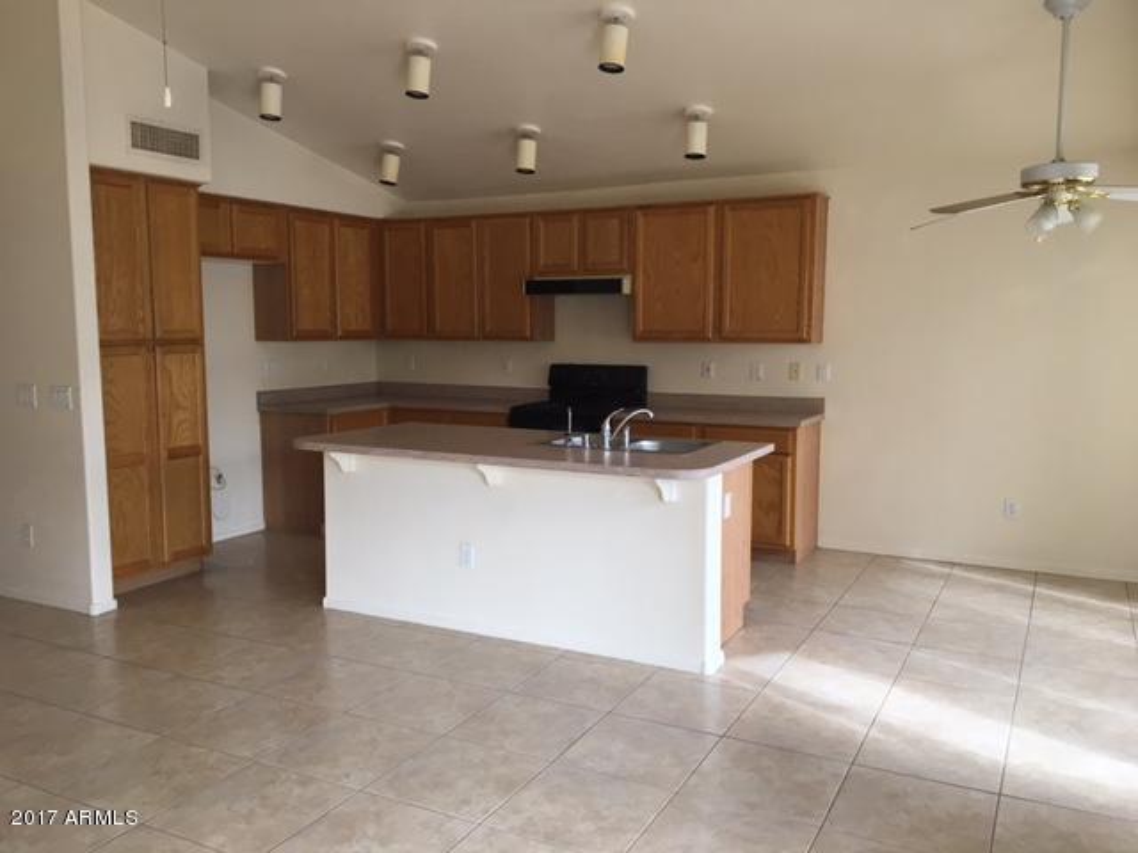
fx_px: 953
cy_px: 426
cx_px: 569
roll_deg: +1.0
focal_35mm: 29
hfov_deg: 61.7
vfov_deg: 48.2
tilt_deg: -6.4
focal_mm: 4.15
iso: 25
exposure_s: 1/40
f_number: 2.2
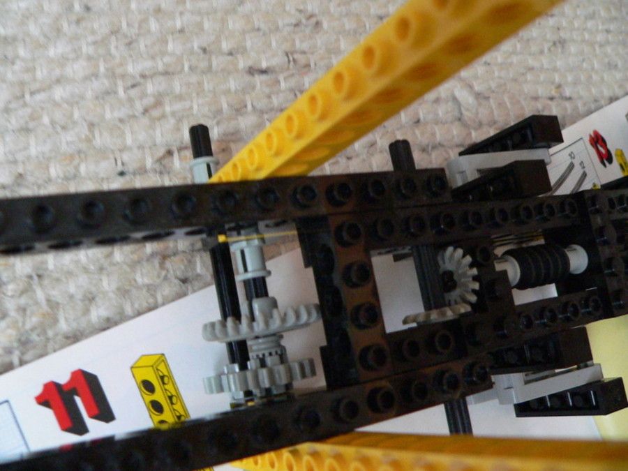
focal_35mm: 36
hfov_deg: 51.4
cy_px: 236
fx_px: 653
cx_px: 314
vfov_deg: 39.7
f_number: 2.8
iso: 400
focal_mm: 6
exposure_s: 1/5
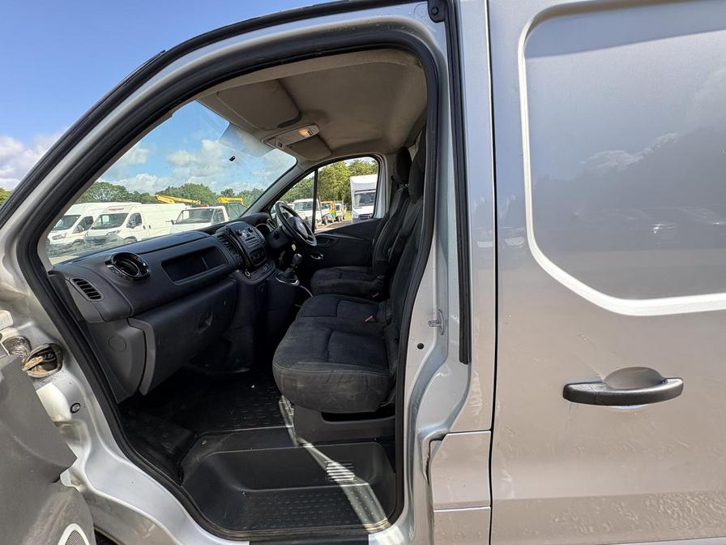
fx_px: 294
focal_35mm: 14
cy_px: 272
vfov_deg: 85.7
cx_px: 363
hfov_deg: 102.1
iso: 64
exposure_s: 1/276
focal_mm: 2.22
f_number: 2.2
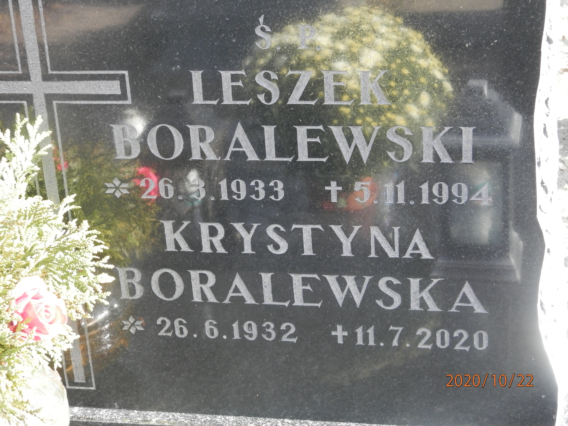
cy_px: 213
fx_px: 1116
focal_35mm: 68
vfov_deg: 21.6
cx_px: 284
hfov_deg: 28.6
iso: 200
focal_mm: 12.2
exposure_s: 1/60
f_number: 4
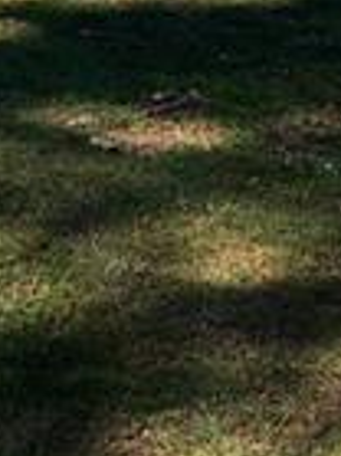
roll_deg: +0.9
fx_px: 2105
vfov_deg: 11.8
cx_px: -131
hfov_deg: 9.1
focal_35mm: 160
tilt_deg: -10.4
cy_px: -243
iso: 25
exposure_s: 1/746
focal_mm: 4.15
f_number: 2.2
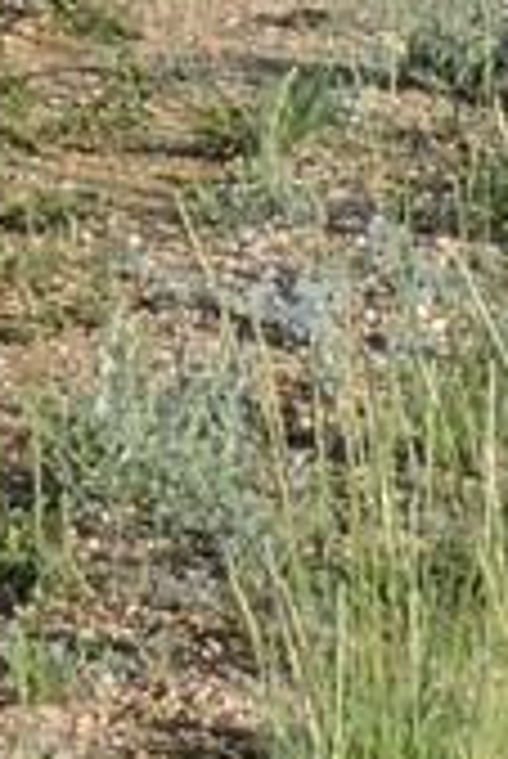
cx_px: -2225
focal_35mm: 690
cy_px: -1437
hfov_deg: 1.9
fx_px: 14574
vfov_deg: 2.9
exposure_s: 1/500
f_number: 3.9
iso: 100
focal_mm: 12.5
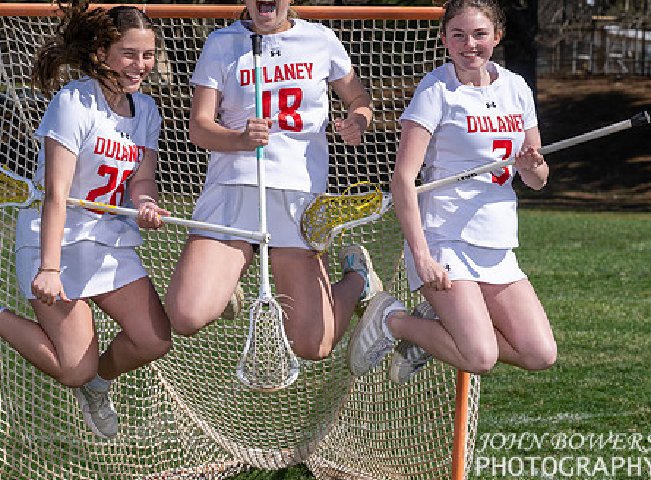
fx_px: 2766
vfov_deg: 9.9
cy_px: 326
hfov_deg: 13.4
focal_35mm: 148
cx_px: 358
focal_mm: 72
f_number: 5.6
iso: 100
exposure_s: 1/1000
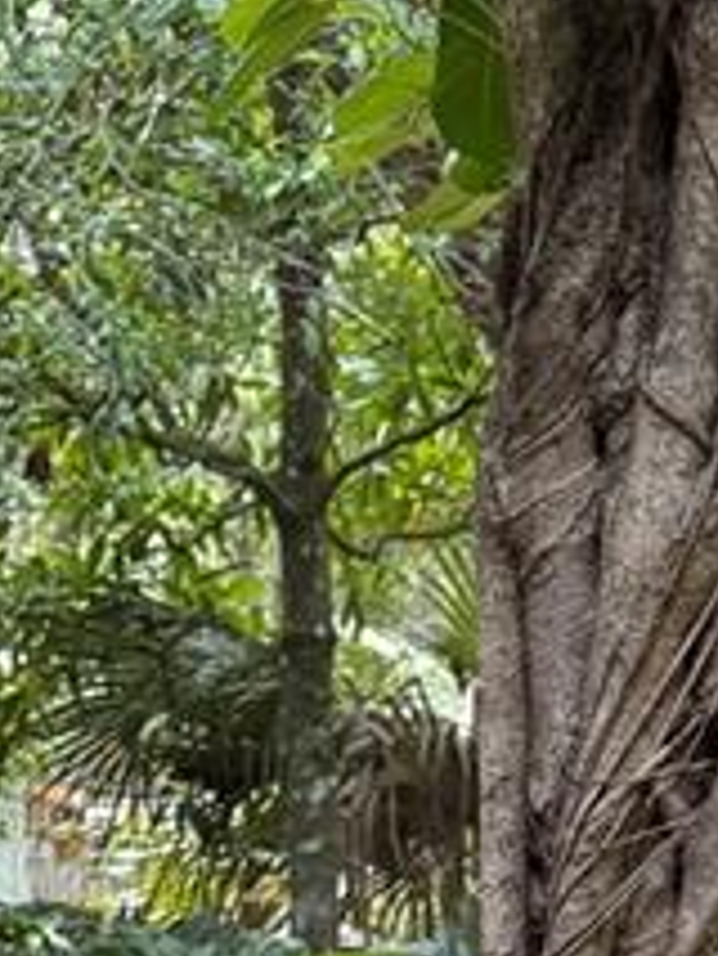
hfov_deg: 11.0
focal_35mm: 135
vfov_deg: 13.0
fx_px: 3730
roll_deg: +1.5
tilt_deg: -15.3
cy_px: 1827
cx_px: 130
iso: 64
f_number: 1.78
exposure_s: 1/121
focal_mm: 6.76
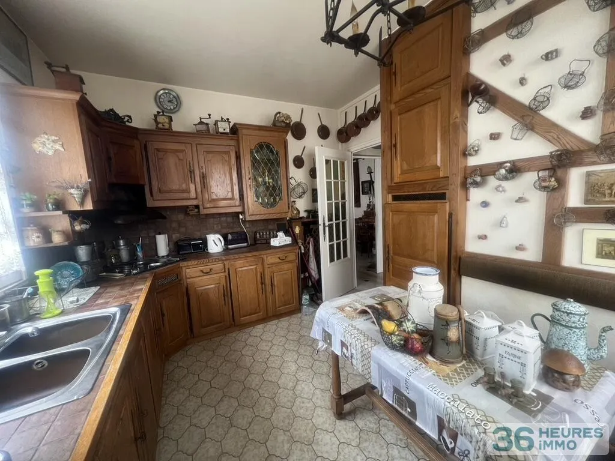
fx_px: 231
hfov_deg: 106.2
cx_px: 308
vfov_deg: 89.9
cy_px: 230
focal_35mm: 13
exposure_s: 1/75
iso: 250
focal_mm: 1.57
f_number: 1.8
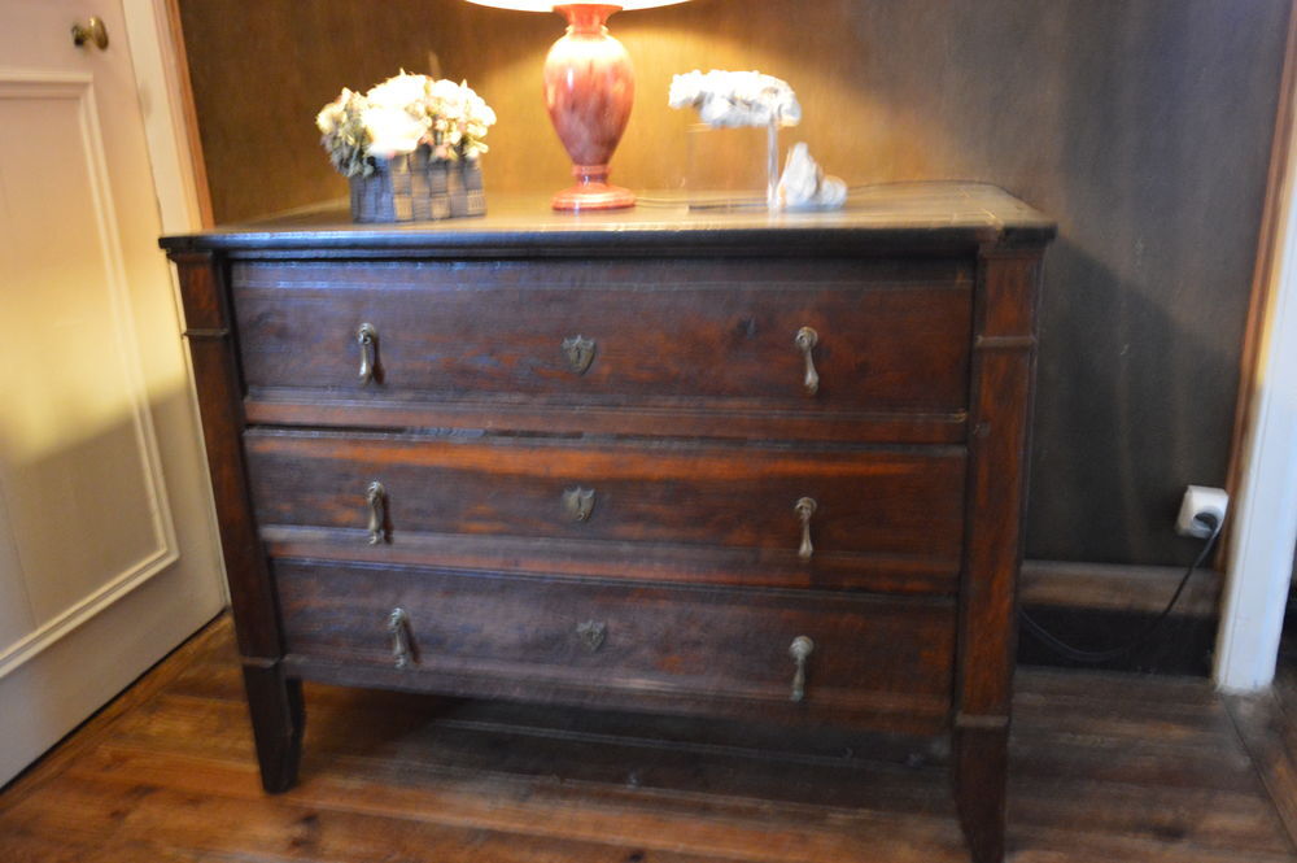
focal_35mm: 27
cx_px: 648
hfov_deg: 67.4
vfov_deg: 47.9
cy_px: 432
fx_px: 972
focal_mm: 18
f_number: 3.5
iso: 3200
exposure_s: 1/10
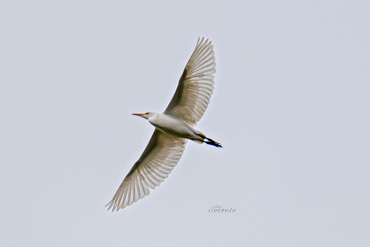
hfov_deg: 5.2
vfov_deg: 3.4
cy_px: 124
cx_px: 185
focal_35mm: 400
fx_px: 4108
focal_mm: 400
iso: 800
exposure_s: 1/5000
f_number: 5.6
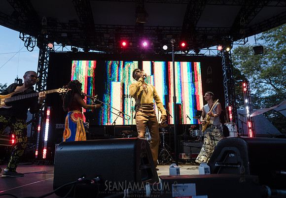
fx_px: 219
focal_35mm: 27
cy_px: 103
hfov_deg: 66.3
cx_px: 155
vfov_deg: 48.8
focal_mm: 24
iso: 640
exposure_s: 1/400
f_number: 4
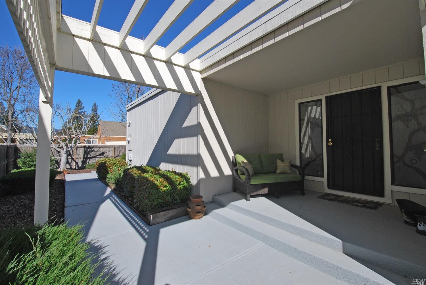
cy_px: 142
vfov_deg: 77.4
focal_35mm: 15
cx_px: 213
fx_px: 178
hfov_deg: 100.3
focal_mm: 10
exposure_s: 1/250
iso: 160
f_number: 10
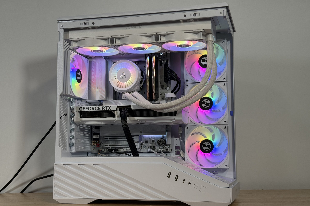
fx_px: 431
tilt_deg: +4.7
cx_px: 155
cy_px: 98
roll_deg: +0.3
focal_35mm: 50
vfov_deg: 27.0
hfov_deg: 39.6
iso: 100
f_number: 1.78
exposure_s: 1/178
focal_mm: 6.76
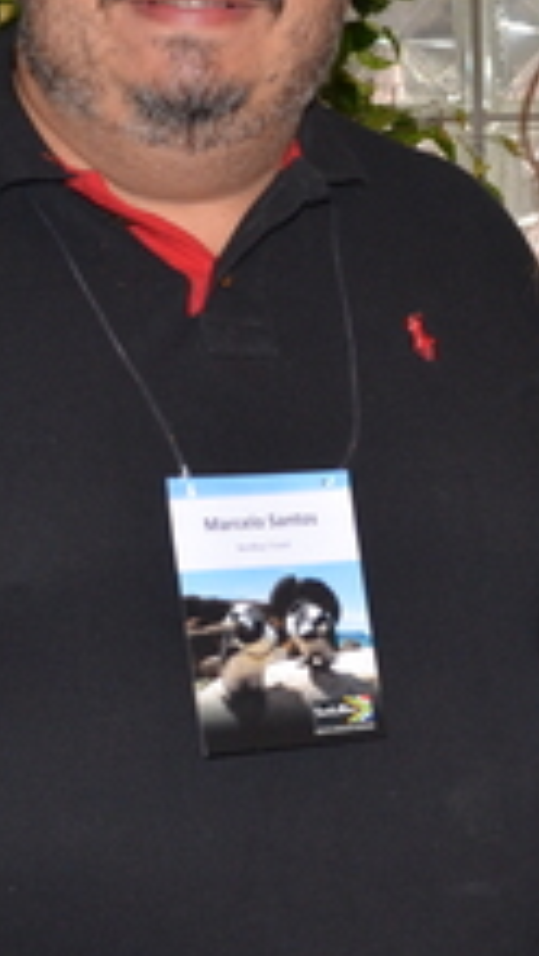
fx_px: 2283
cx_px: 491
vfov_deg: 23.6
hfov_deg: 13.3
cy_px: 422
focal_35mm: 90
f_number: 3.5
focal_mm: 18
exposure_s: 1/60
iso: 800
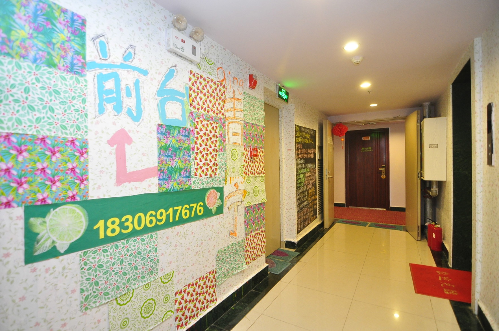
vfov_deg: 67.3
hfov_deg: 90.1
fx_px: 249
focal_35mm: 18
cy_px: 166
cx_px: 250
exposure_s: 1/20
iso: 1000
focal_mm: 12
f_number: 2.8
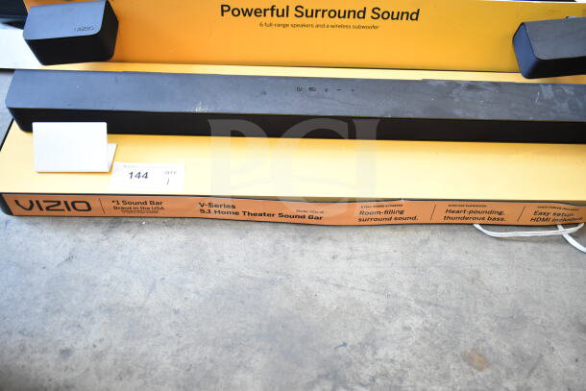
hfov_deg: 57.2
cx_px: 293
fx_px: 537
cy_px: 196
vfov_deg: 40.0
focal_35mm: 33
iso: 1600
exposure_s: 1/80
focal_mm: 22
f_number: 4.5
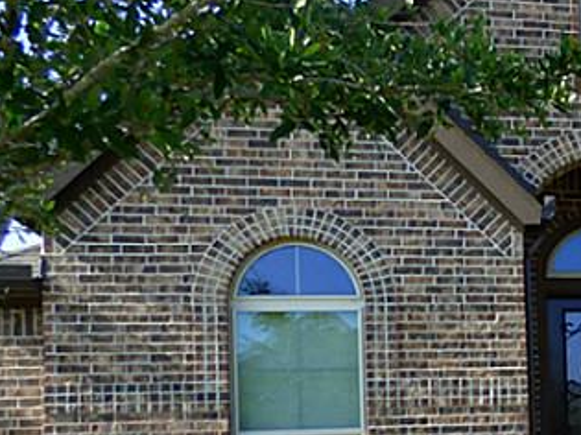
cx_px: 762
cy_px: 437
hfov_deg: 25.5
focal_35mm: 65
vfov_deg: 21.7
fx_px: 1091
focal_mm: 3.58
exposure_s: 1/640
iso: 100
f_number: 2.8
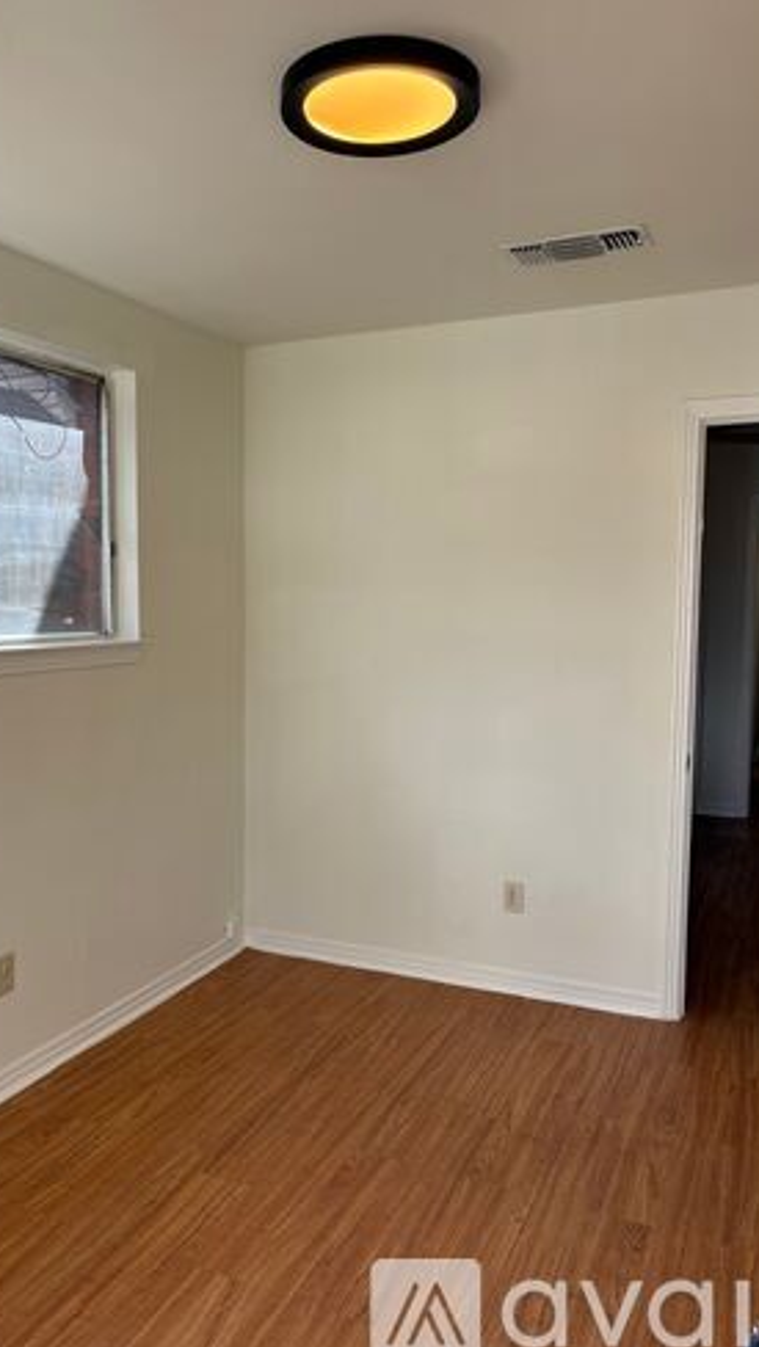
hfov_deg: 40.0
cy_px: 679
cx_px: 299
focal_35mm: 29
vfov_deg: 66.0
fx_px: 1036
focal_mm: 5.96
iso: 40
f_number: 1.6
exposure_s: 1/277
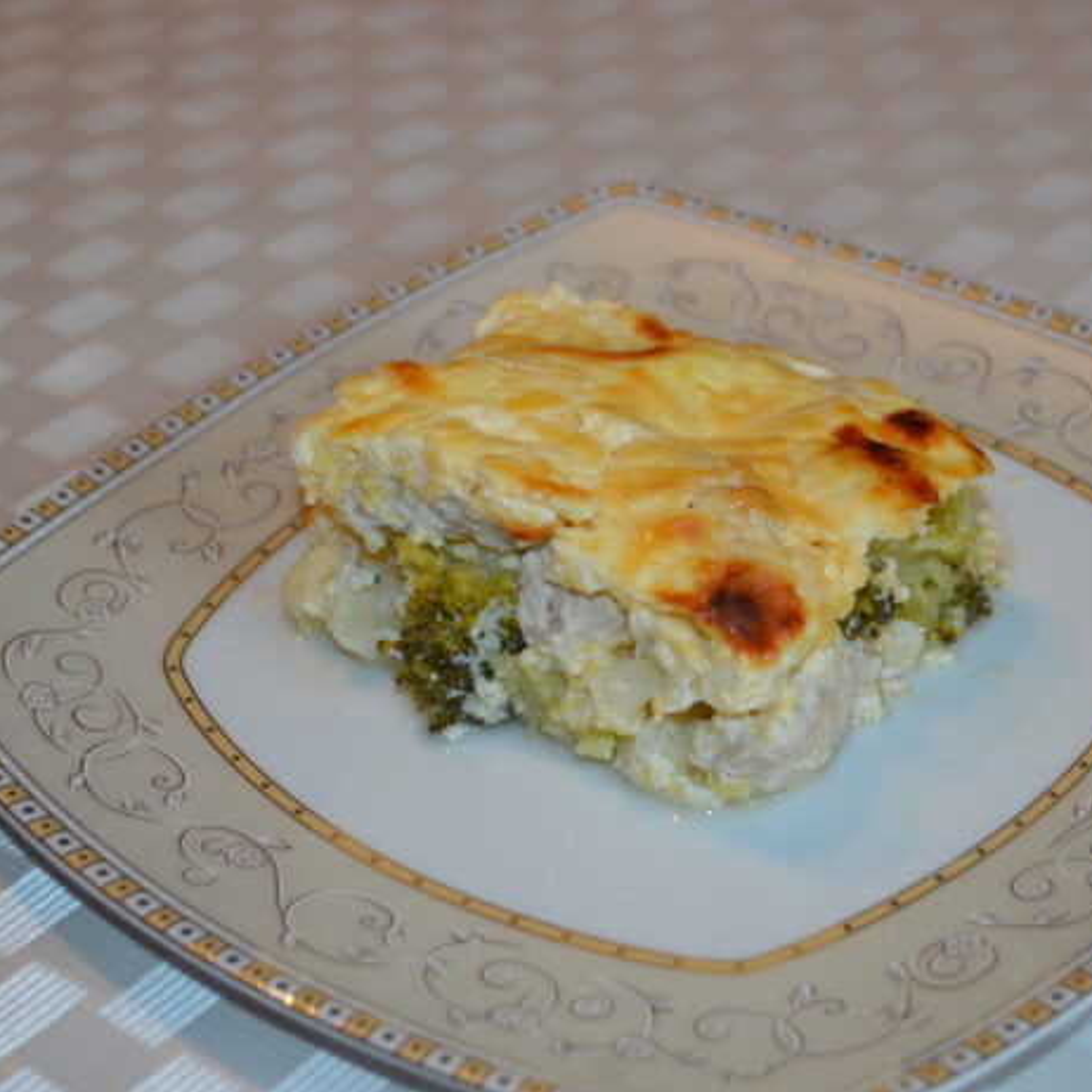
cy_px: 547
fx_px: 2891
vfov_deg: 21.4
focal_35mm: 81
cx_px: 669
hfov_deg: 21.4
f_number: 5.3
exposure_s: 1/60
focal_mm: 42
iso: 720
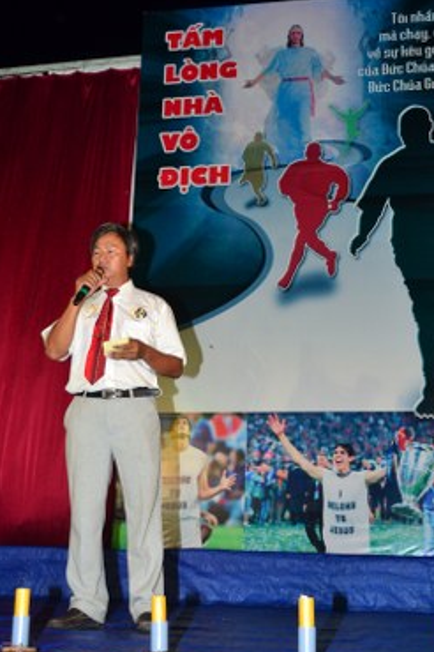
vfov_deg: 32.7
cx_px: 234
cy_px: 239
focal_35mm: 61
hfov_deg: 22.3
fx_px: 1103
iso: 200
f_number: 4.5
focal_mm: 30
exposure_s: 1/60
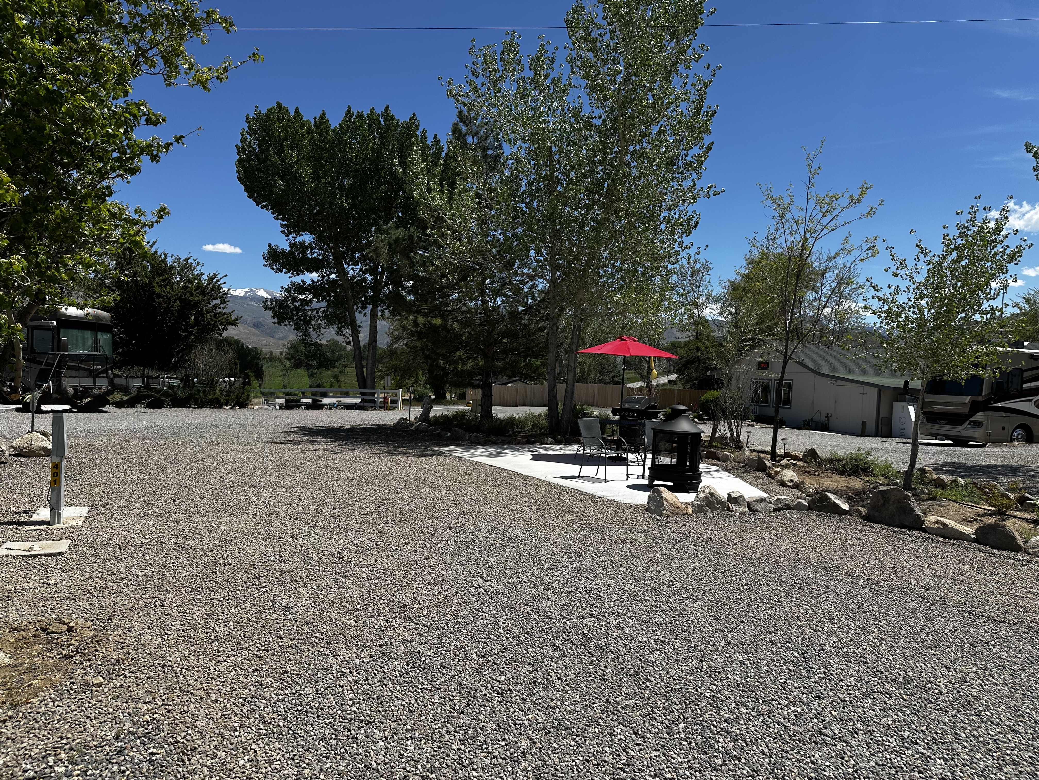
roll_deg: -2.9
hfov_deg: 71.6
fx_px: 720
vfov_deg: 56.8
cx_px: 520
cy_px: 390
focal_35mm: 24
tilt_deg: -1.3
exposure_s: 1/5000
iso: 80
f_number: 1.78
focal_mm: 6.86
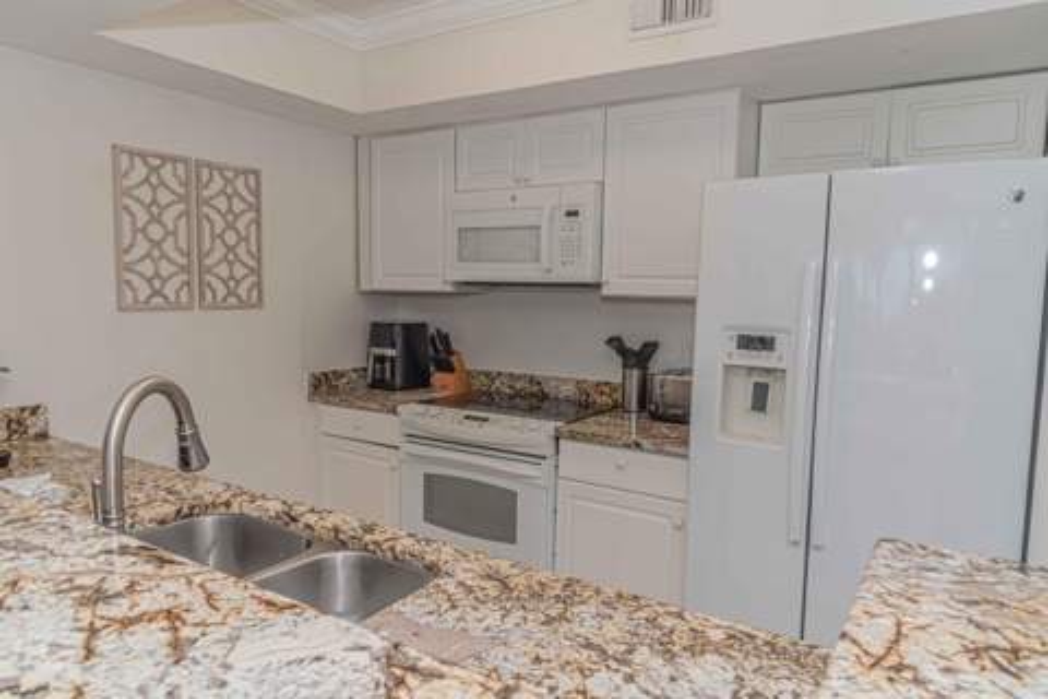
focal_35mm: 24
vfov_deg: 53.1
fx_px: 699
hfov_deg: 73.7
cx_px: 524
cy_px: 350
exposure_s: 1/160
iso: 400
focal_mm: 24
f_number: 7.1
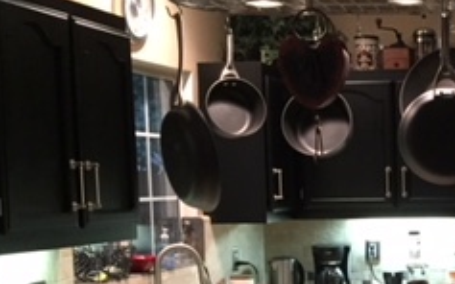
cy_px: 272
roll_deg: -0.4
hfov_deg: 23.3
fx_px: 1029
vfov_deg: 15.5
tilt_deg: -4.6
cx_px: 515
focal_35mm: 83
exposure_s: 1/24
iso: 250
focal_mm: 4.15
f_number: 2.2
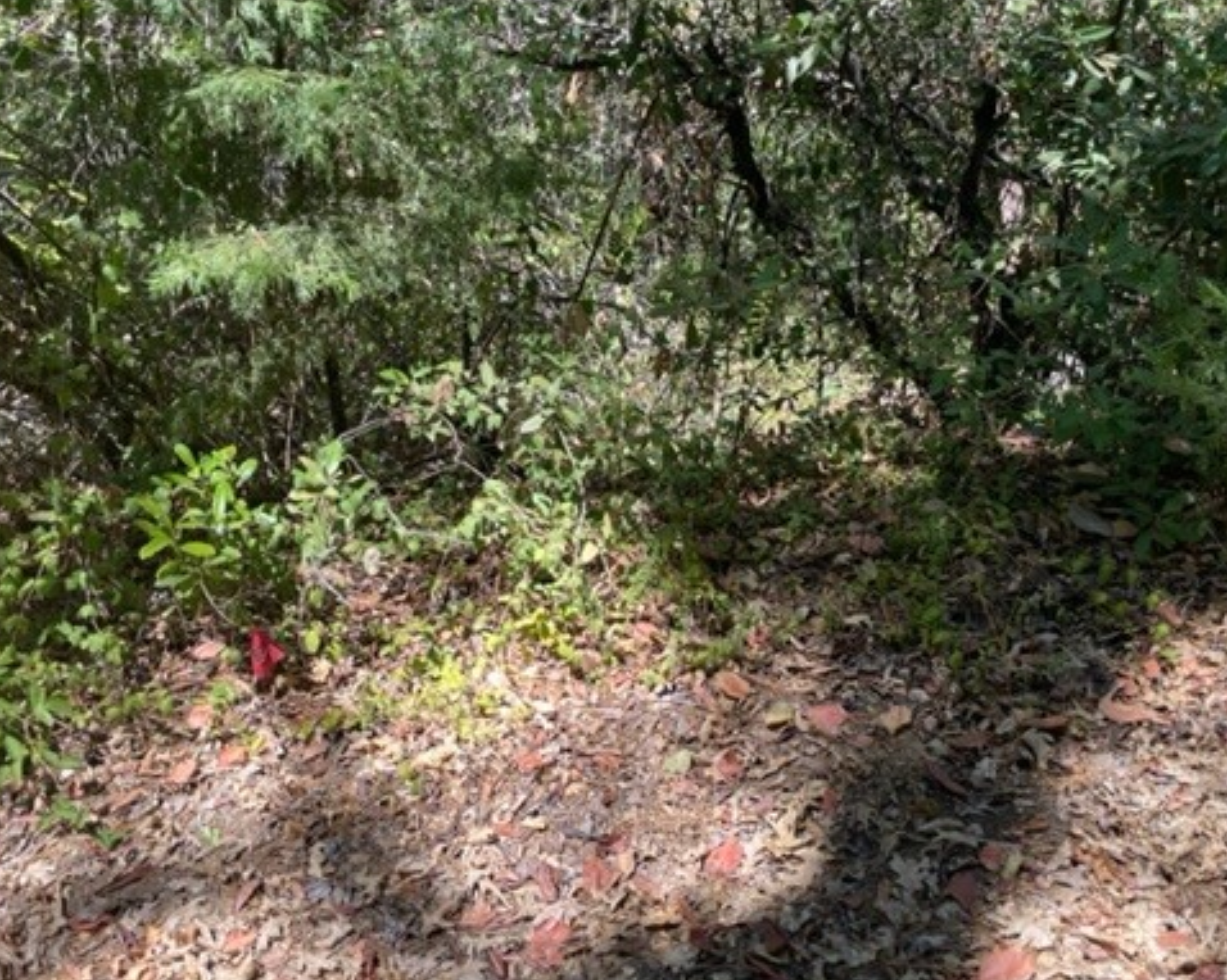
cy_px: 500
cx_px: 624
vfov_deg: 43.3
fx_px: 1234
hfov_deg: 52.9
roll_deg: +0.4
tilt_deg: -23.3
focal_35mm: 34
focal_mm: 4.2
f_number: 1.6
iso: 32
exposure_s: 1/303
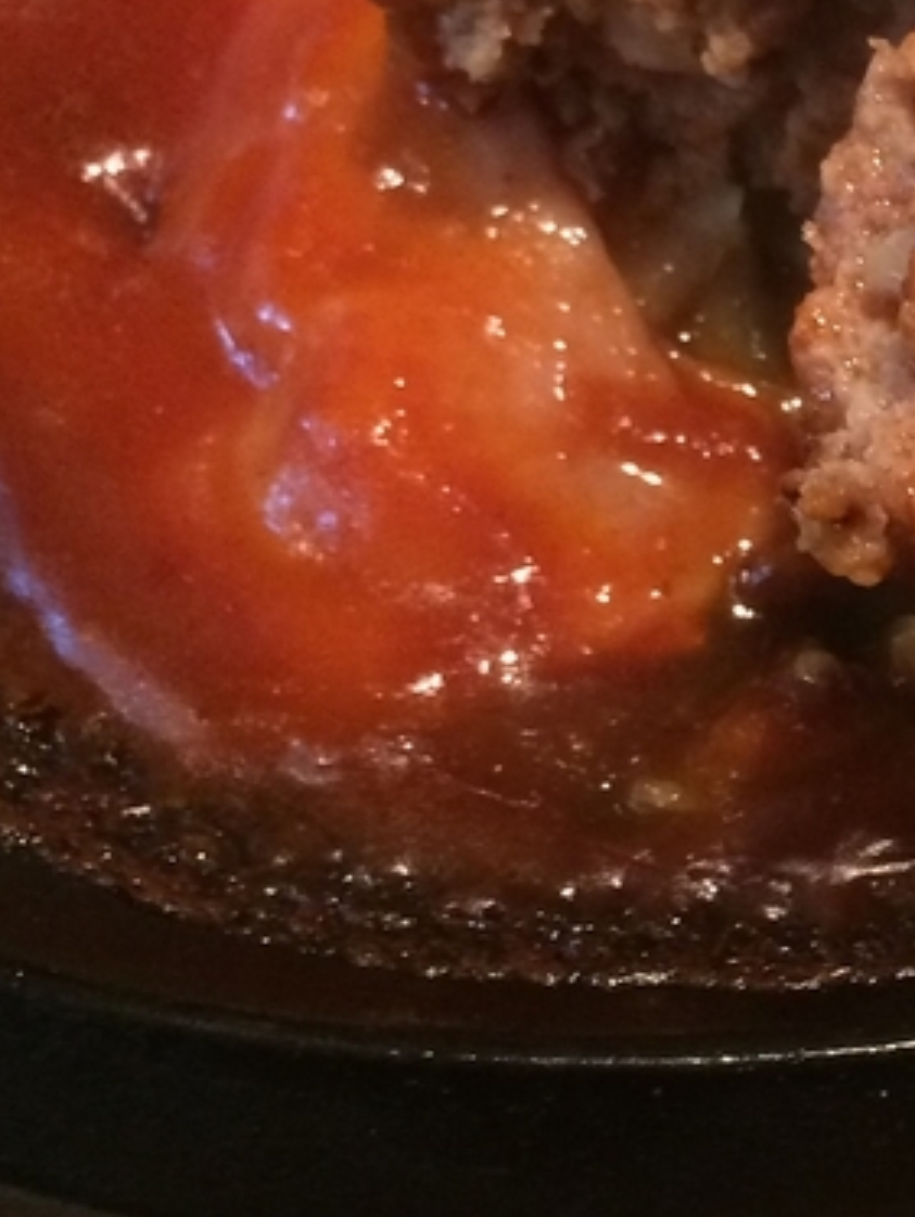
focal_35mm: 93
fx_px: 3274
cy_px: 511
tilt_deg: -58.6
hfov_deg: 15.2
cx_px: 1156
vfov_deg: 21.1
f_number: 2.2
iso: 250
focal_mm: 4.15
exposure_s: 1/24
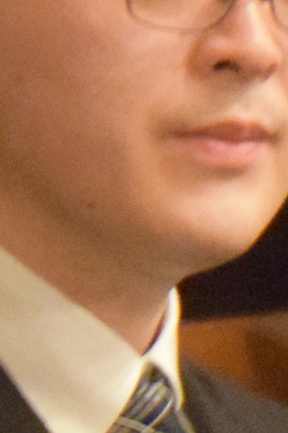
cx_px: 675
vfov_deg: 3.6
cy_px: 94
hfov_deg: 2.4
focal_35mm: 574
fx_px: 6891
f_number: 4.8
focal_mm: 38
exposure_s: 1/30
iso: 6400
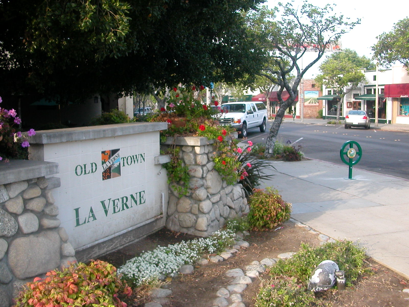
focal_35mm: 37
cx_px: 204
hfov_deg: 50.1
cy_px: 154
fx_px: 437
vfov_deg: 38.7
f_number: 2.7
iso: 100
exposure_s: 1/165
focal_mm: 5.6
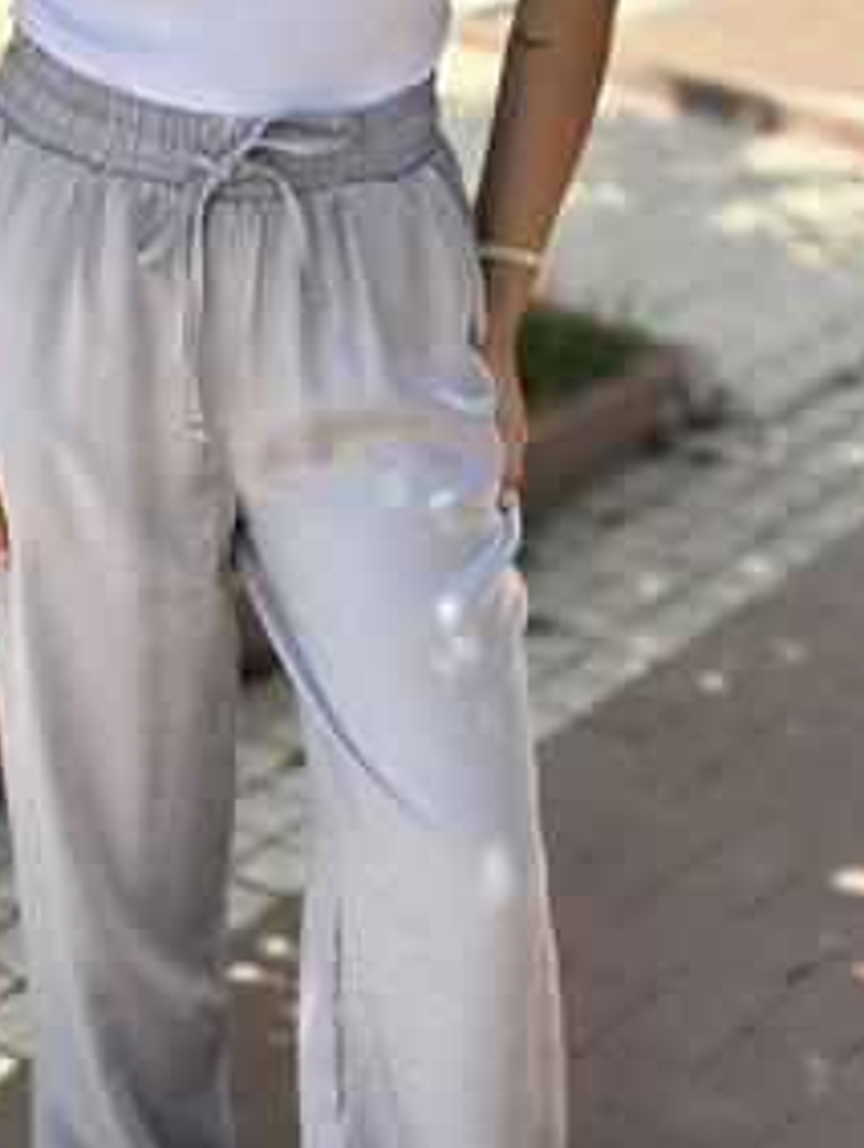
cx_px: 247
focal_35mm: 70
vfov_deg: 27.7
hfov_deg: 20.9
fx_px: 2324
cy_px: 696
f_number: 1.78
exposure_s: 1/2160
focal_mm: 6.86
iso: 80
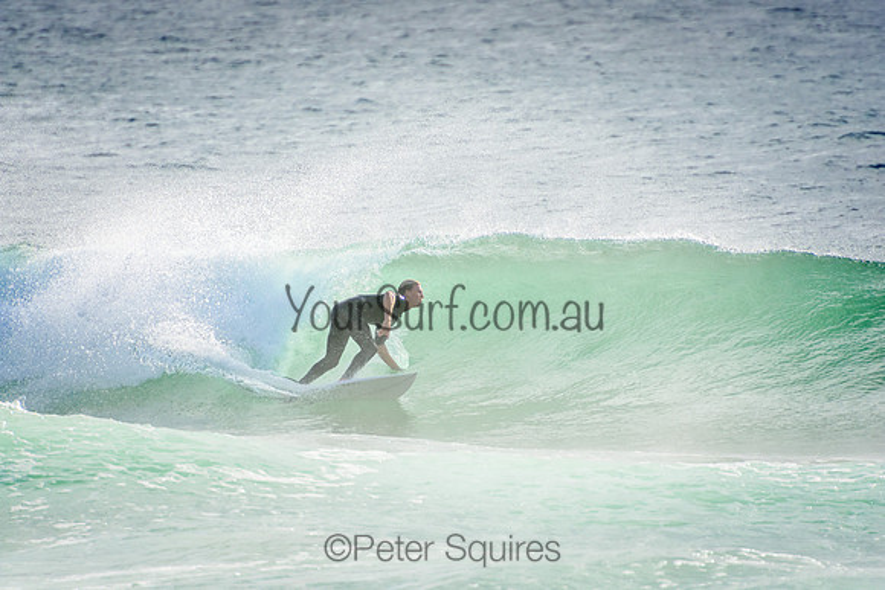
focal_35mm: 600
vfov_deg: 2.3
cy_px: 295
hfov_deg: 3.4
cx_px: 442
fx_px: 14753
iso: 320
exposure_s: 1/2000
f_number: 5.6
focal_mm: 400
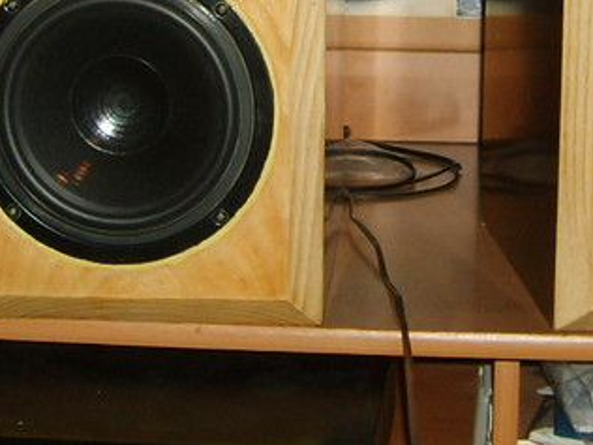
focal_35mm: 118
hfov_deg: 16.6
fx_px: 2021
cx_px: 421
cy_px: -17
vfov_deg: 12.4
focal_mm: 5.8
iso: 100
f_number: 2.8
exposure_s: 1/30
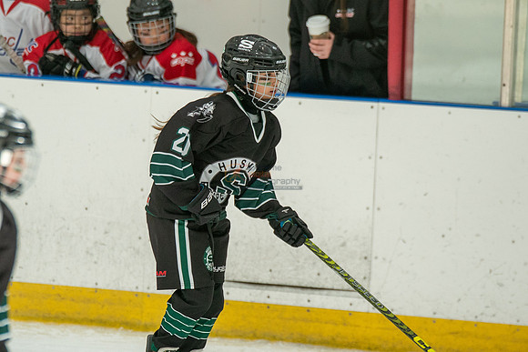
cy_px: 199
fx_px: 7792
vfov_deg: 2.6
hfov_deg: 3.9
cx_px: 197
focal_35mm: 531
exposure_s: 1/2500
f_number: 3.5
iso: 1600
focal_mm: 300
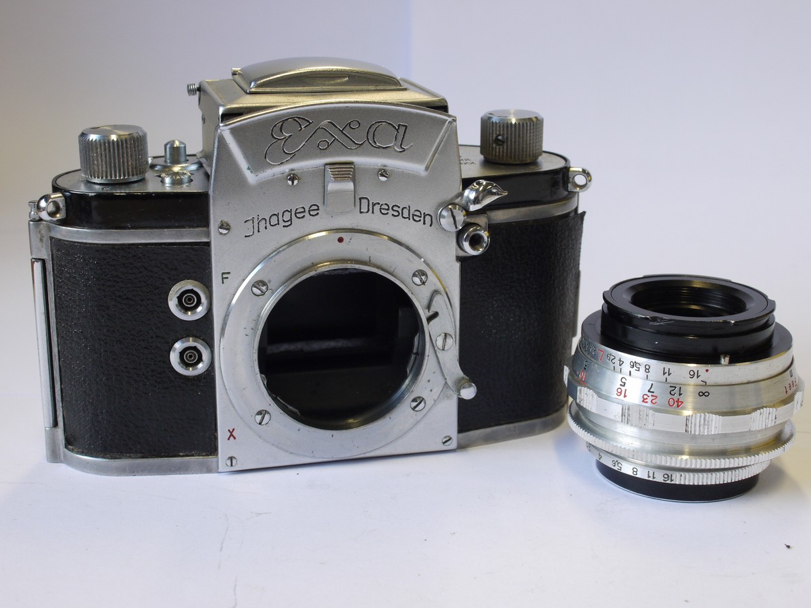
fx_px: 1406
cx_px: 406
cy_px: 304
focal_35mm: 60
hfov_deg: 32.2
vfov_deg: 24.4
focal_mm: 30
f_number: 8
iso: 400
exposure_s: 1/40
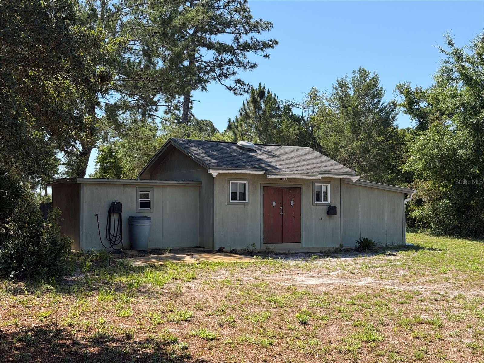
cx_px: 242
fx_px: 671
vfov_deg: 30.3
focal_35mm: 48
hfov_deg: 39.7
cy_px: 182
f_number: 1.78
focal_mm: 6.76
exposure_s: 1/2865
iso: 80
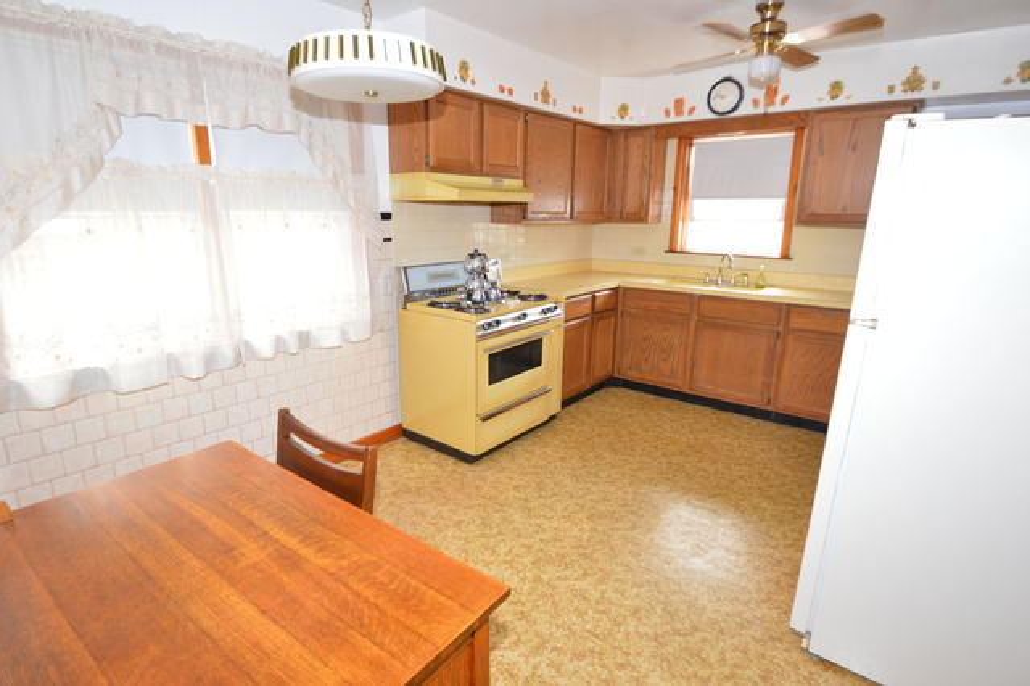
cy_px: 343
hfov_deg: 92.5
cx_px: 515
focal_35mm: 17
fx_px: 493
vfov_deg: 69.6
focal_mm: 11.5
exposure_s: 1/60
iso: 500
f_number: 3.5
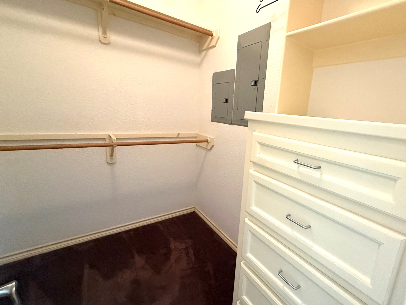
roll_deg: -4.5
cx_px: 203
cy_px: 152
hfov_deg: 102.1
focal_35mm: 14
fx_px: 164
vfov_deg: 85.7
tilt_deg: -12.2
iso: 640
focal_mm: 2.22
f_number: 2.2
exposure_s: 1/60
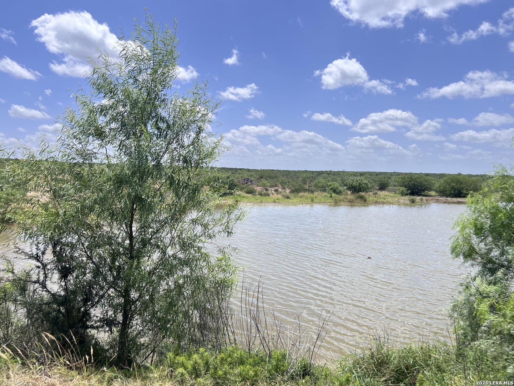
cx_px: 257
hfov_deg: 67.3
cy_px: 193
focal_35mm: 26
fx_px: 386
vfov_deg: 53.1
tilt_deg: -4.2
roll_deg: -2.3
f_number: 1.5
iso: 50
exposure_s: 1/4444
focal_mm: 5.7
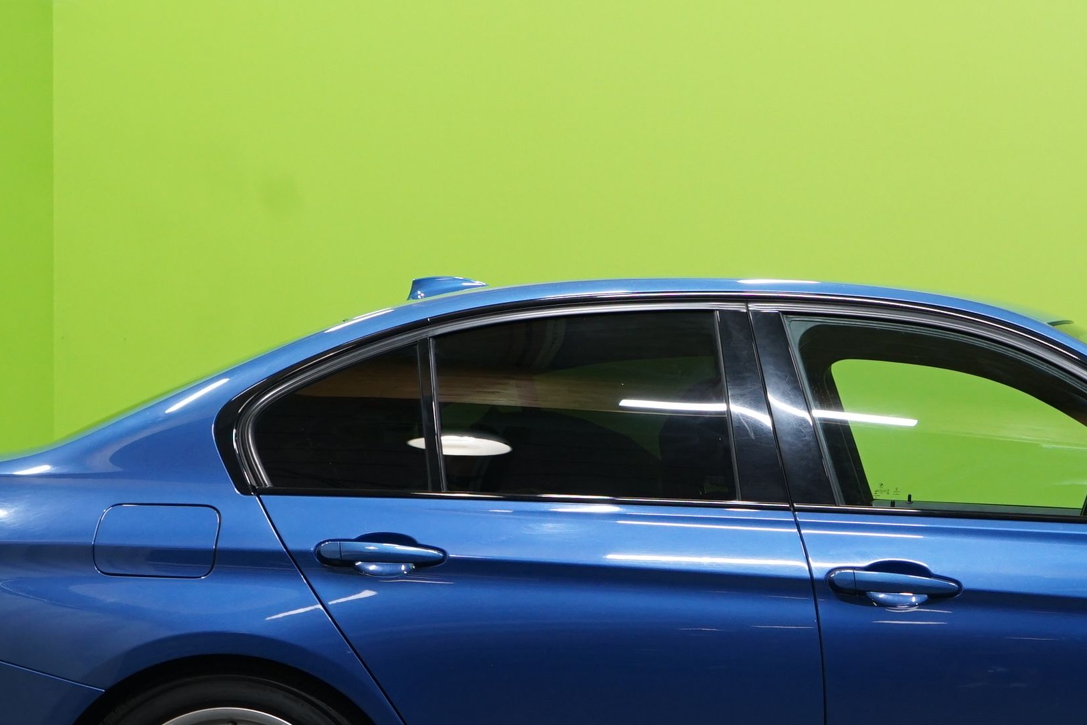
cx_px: 881
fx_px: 2838
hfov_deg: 21.4
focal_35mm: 94
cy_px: 543
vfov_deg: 14.5
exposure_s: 1/20
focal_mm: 39
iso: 640
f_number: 5.6
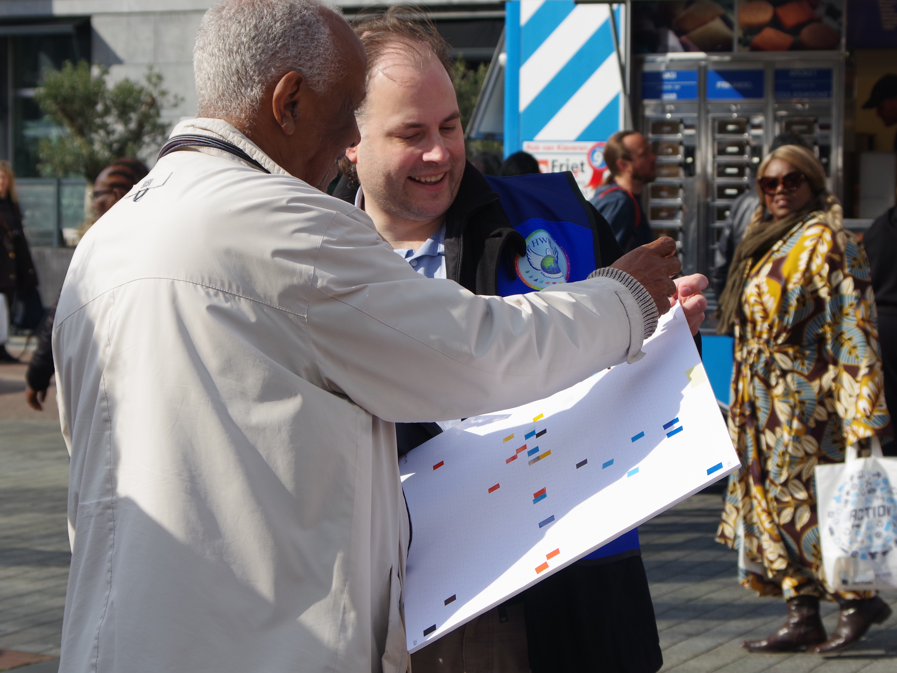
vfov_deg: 16.6
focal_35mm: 89
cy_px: 336
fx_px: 2306
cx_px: 499
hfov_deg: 22.0
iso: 200
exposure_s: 1/500
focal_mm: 50
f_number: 8
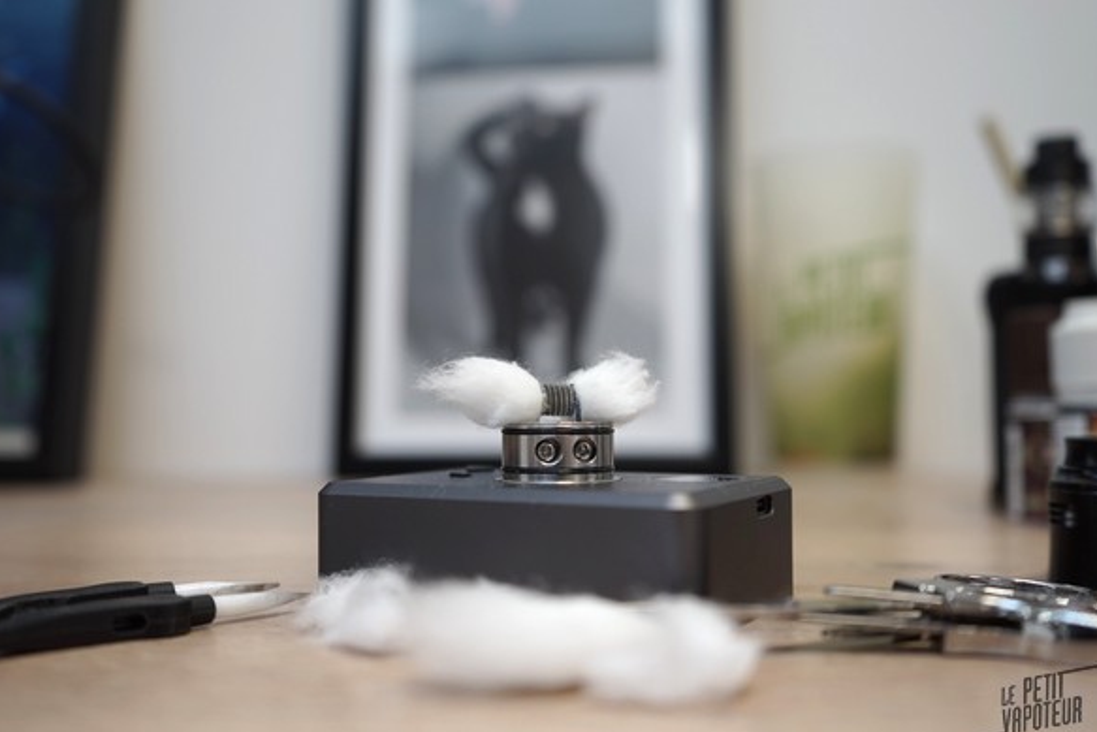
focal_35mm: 35
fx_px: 1067
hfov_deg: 54.4
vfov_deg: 37.9
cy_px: 375
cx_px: 559
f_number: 4
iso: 100
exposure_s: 1/20
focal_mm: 34
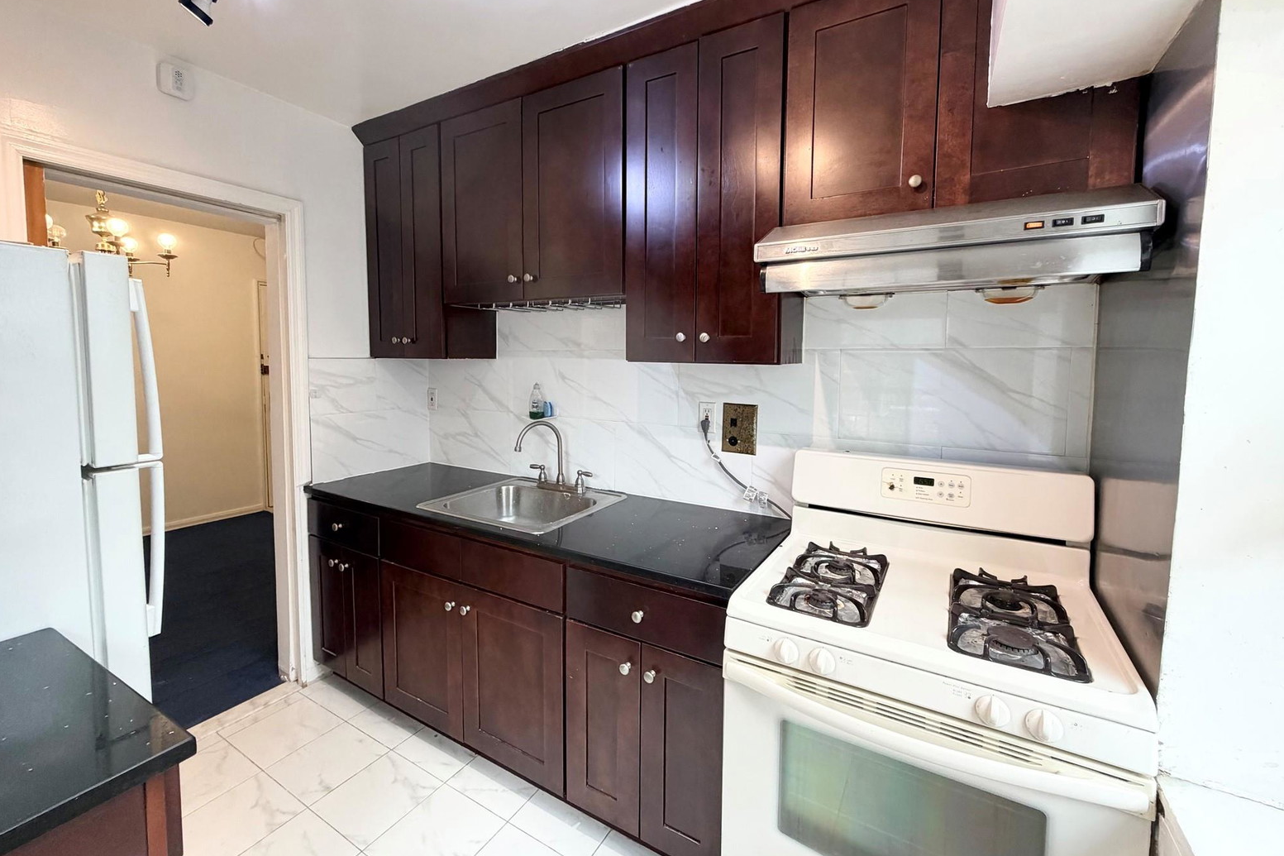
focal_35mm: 15
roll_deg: -0.1
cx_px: 644
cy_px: 394
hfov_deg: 100.4
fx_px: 535
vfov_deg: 77.2
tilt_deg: -4.6
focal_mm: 2.22
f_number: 2.2
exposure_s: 1/120
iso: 320
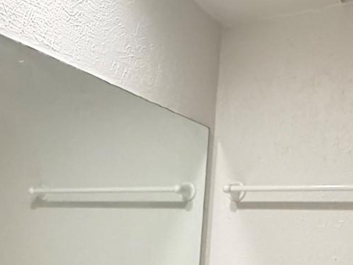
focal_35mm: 58
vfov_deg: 22.4
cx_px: 129
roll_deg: -3.0
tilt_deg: -10.5
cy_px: 353
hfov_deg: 33.0
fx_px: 592
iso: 500
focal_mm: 2.22
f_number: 2.2
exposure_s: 1/60
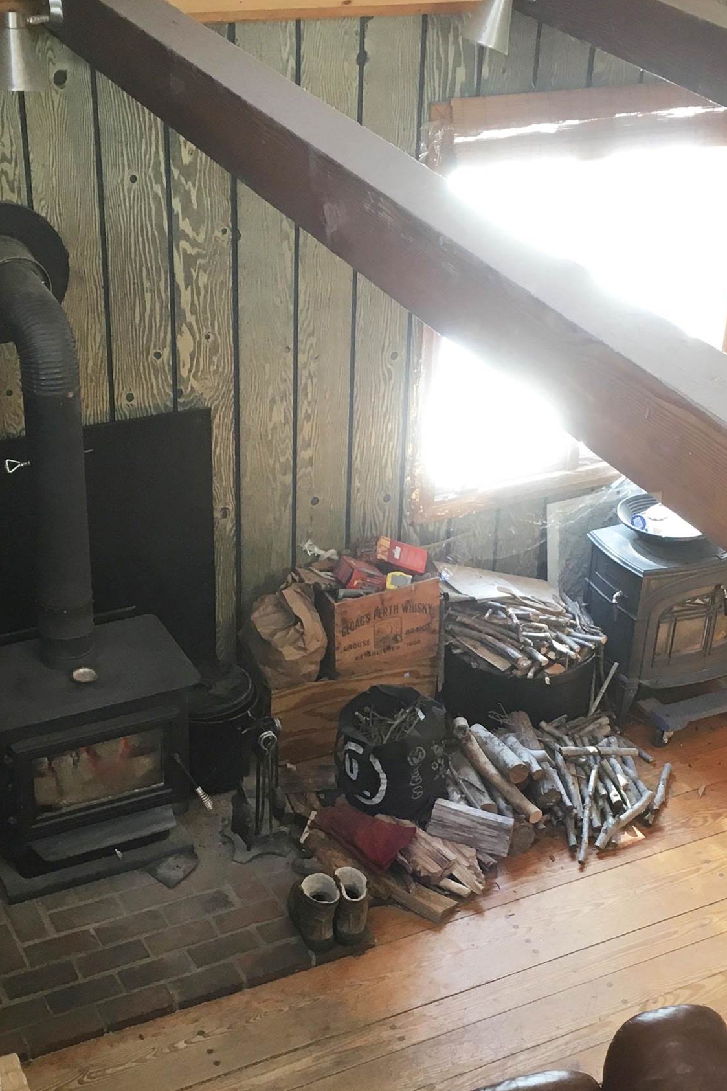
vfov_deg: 36.1
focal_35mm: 55
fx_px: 1666
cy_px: 671
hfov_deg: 24.5
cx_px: 464
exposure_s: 1/30
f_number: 2.2
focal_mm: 4.15
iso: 64
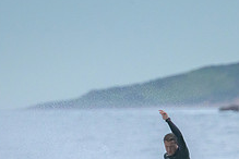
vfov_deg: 0.8
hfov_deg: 1.3
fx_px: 10887
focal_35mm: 1640
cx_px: 169
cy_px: 188
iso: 3200
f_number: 11
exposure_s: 1/1250
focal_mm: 620
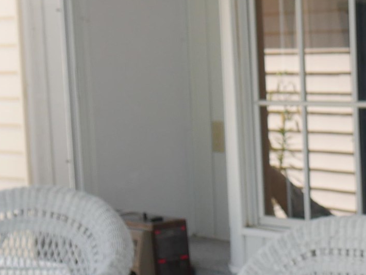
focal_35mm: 121
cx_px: 528
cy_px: 257
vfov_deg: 12.2
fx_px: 1280
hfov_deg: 15.2
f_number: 4
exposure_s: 1/125
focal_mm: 14
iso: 200
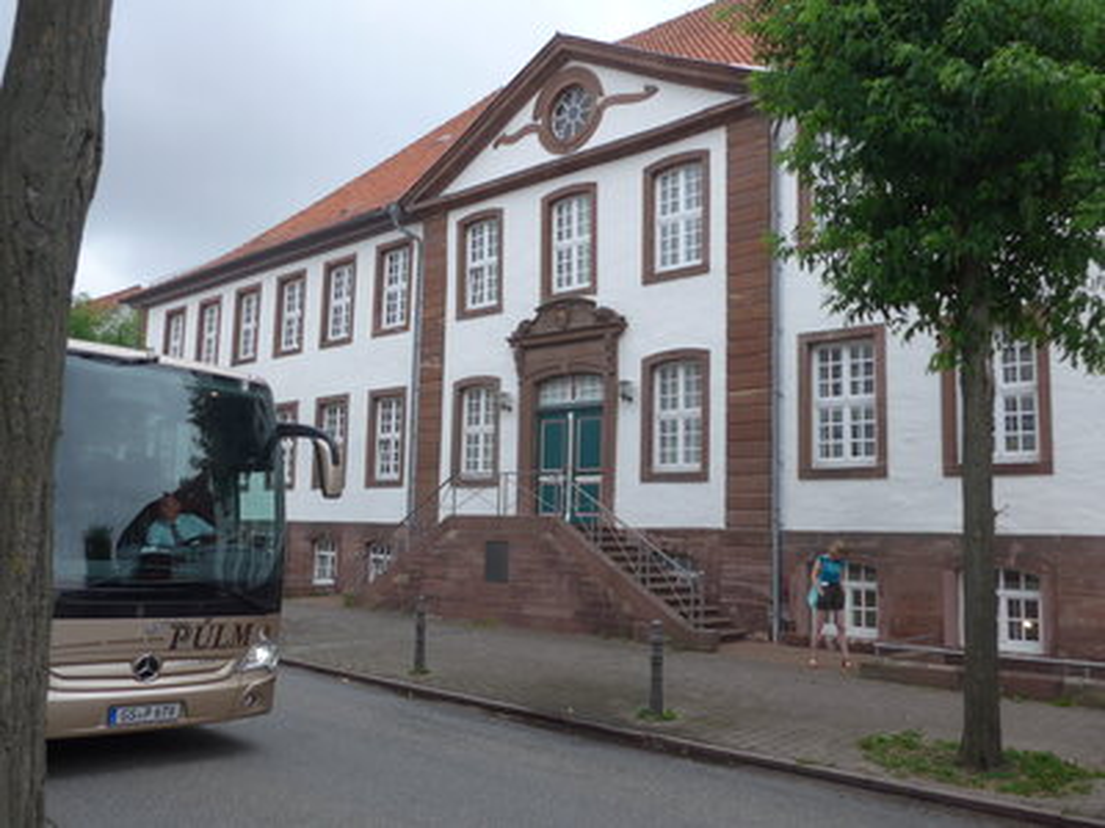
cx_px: 552
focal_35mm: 29
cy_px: 414
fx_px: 926
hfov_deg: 61.7
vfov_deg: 48.2
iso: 80
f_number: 2.8
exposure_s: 1/400
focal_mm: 6
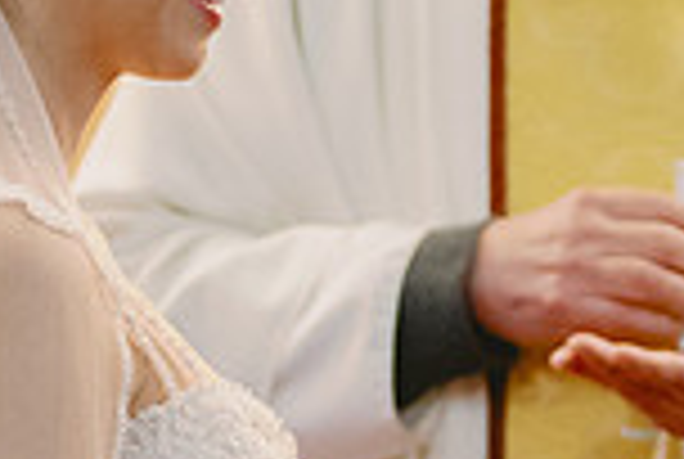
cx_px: 746
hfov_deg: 2.7
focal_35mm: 769
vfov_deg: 1.8
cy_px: 582
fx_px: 14639
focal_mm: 114
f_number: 2.8
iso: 3200
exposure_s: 1/125
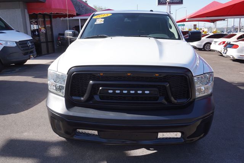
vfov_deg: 43.6
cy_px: 82
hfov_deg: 62.0
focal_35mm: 30
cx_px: 122
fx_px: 203
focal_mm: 20
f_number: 9
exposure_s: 1/100
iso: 100
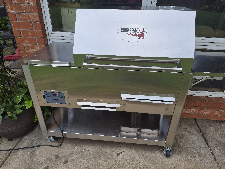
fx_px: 149
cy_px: 84
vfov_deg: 58.9
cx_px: 112
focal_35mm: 23
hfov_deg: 73.9
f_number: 1.8
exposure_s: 1/3152
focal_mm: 5.4
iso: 80
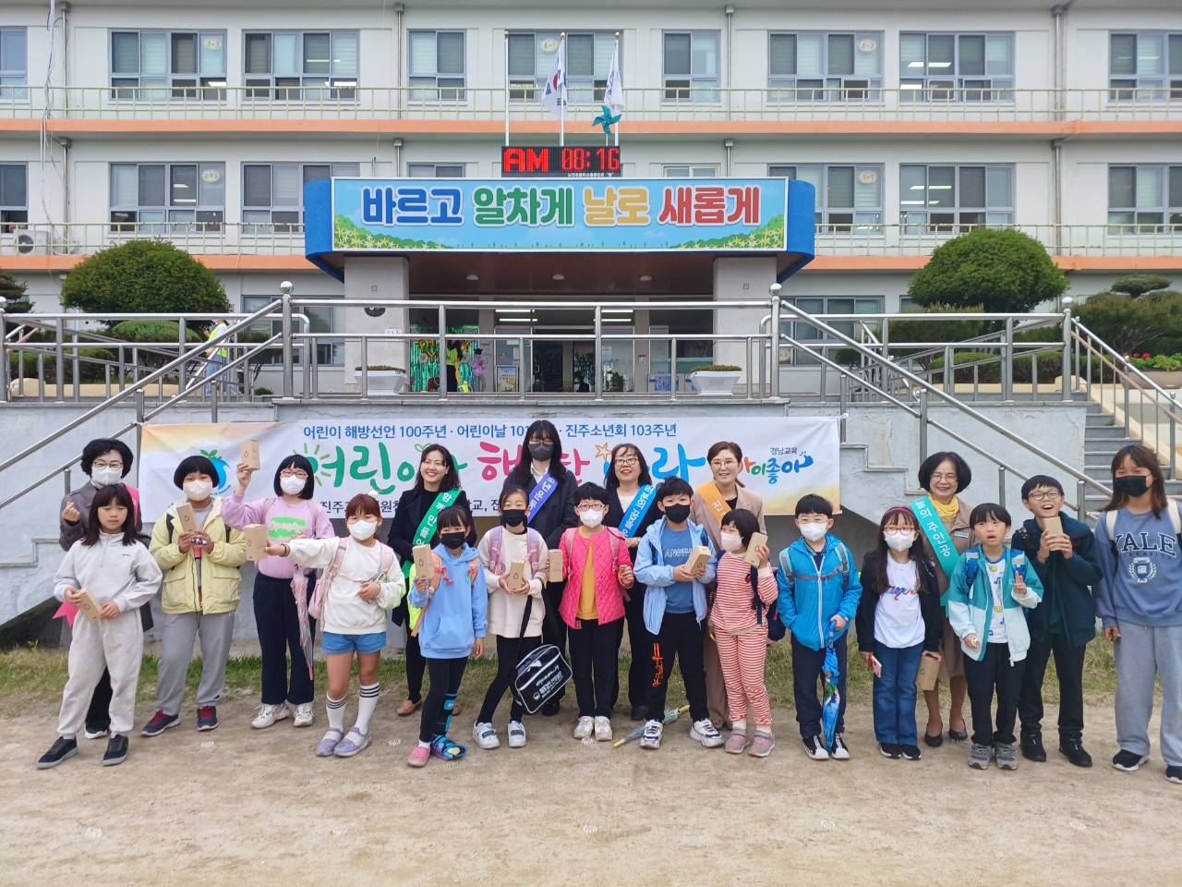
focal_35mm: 23
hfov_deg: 73.9
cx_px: 591
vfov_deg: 58.9
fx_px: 785
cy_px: 444
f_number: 1.8
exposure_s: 1/60.2
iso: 25
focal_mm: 5.06
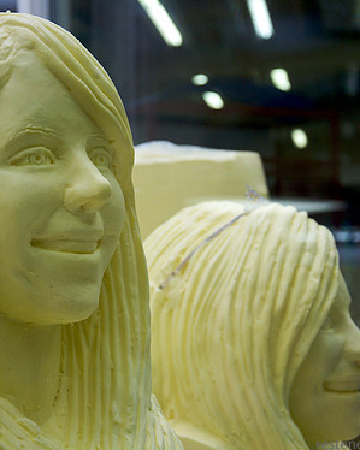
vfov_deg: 17.6
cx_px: 67
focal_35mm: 109
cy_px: 224
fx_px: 1452
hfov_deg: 14.0
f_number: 5
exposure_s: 1/80
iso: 400
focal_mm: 50
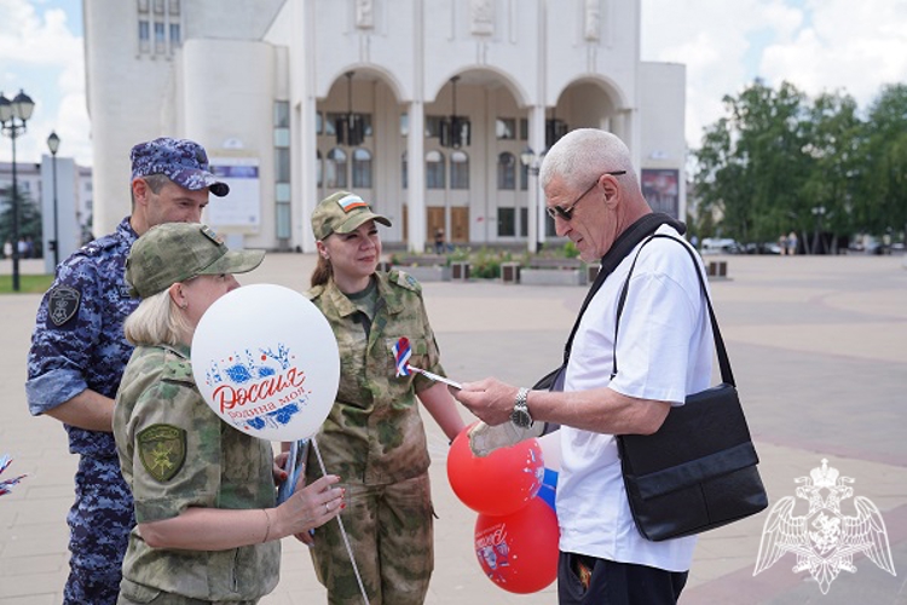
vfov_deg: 30.5
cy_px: 302
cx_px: 454
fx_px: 1108
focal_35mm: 44
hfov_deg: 44.5
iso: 100
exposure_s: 1/400
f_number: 4.5
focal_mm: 44
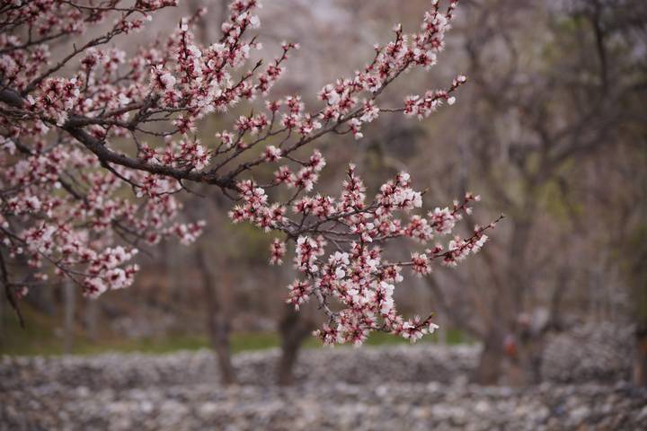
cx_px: 324
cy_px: 216
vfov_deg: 13.0
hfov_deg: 19.5
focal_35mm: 105
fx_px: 1887
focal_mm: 70
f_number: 2.8
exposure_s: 1/320
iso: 100
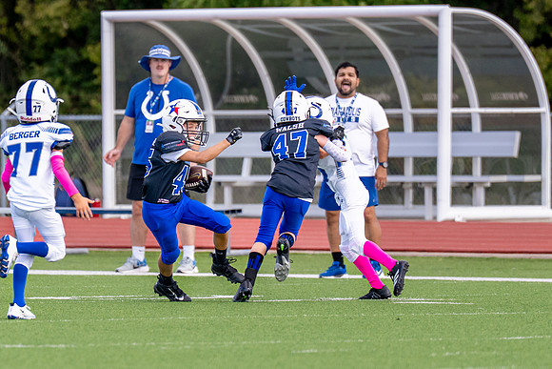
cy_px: 209
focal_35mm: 591
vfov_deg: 2.3
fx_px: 9067
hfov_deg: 3.5
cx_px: 222
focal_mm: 200
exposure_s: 1/2500
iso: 320
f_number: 2.8
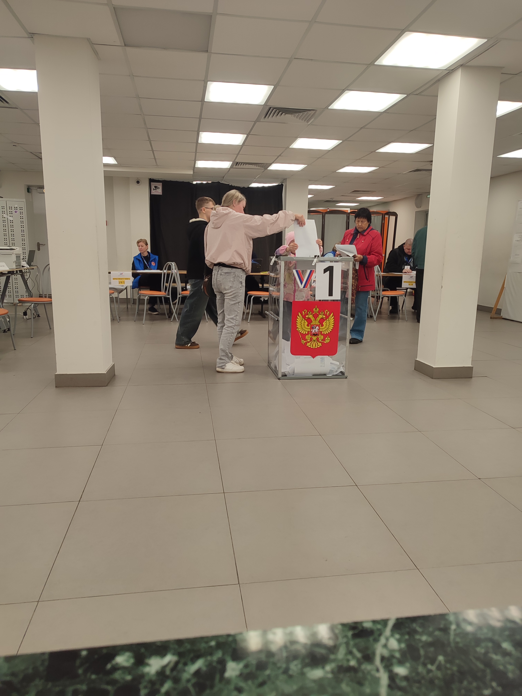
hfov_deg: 56.8
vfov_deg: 71.6
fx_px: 483
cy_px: 348
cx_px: 261
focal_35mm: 24
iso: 89
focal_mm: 5.89
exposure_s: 1/100
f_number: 1.89
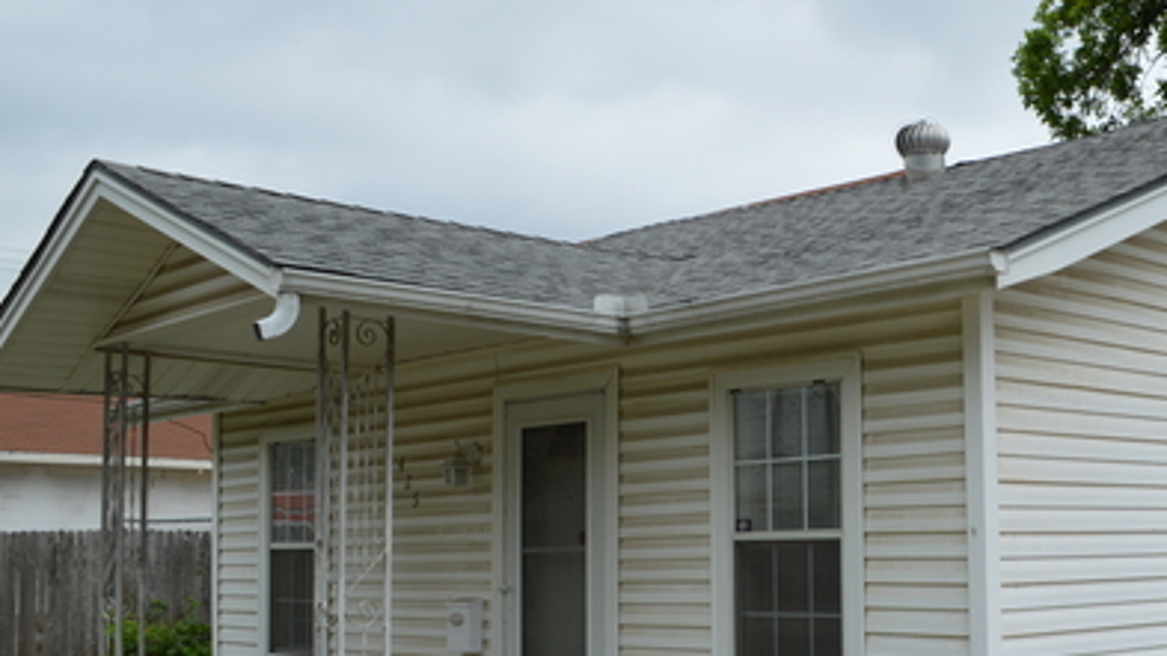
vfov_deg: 25.8
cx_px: 947
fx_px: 1423
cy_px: 463
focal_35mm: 46
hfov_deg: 42.4
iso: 100
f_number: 8
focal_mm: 18
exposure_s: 1/250
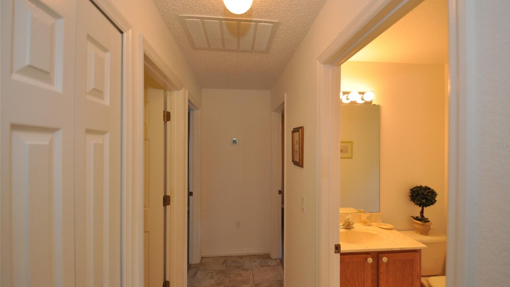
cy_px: 145
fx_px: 216
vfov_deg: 67.1
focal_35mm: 16
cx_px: 260
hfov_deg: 99.4
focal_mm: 10
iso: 400
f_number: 4
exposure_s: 1/60
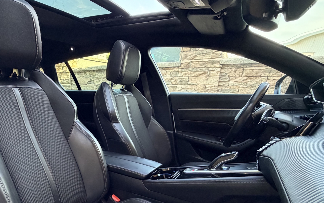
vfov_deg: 46.3
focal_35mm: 25
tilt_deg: -20.1
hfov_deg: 70.7
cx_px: 112
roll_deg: -0.8
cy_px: 166
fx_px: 221
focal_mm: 2.22
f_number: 2.2
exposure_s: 1/103
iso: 320
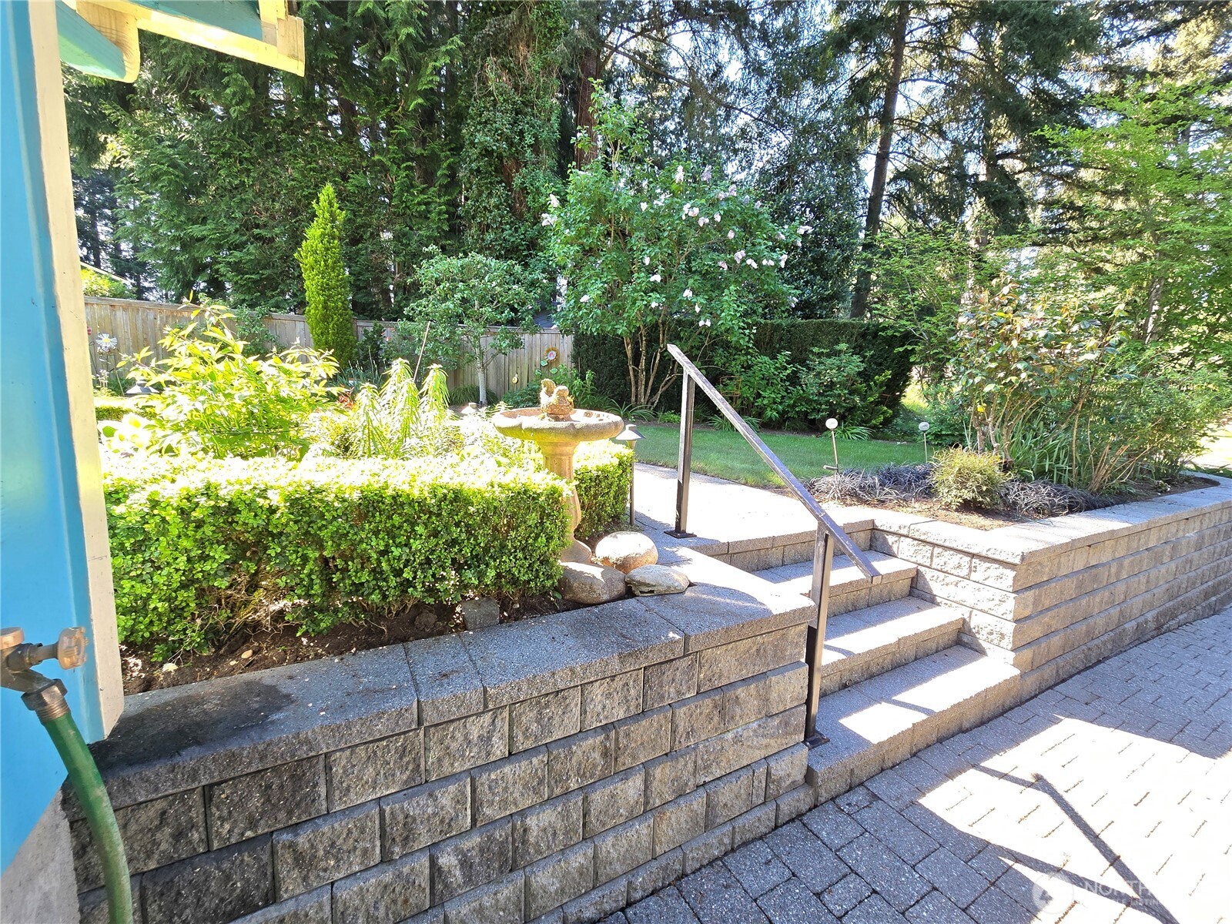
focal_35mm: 13
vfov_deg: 89.9
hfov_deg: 106.2
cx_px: 616
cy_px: 462
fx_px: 463
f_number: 2.2
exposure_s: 1/120
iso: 50
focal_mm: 2.2
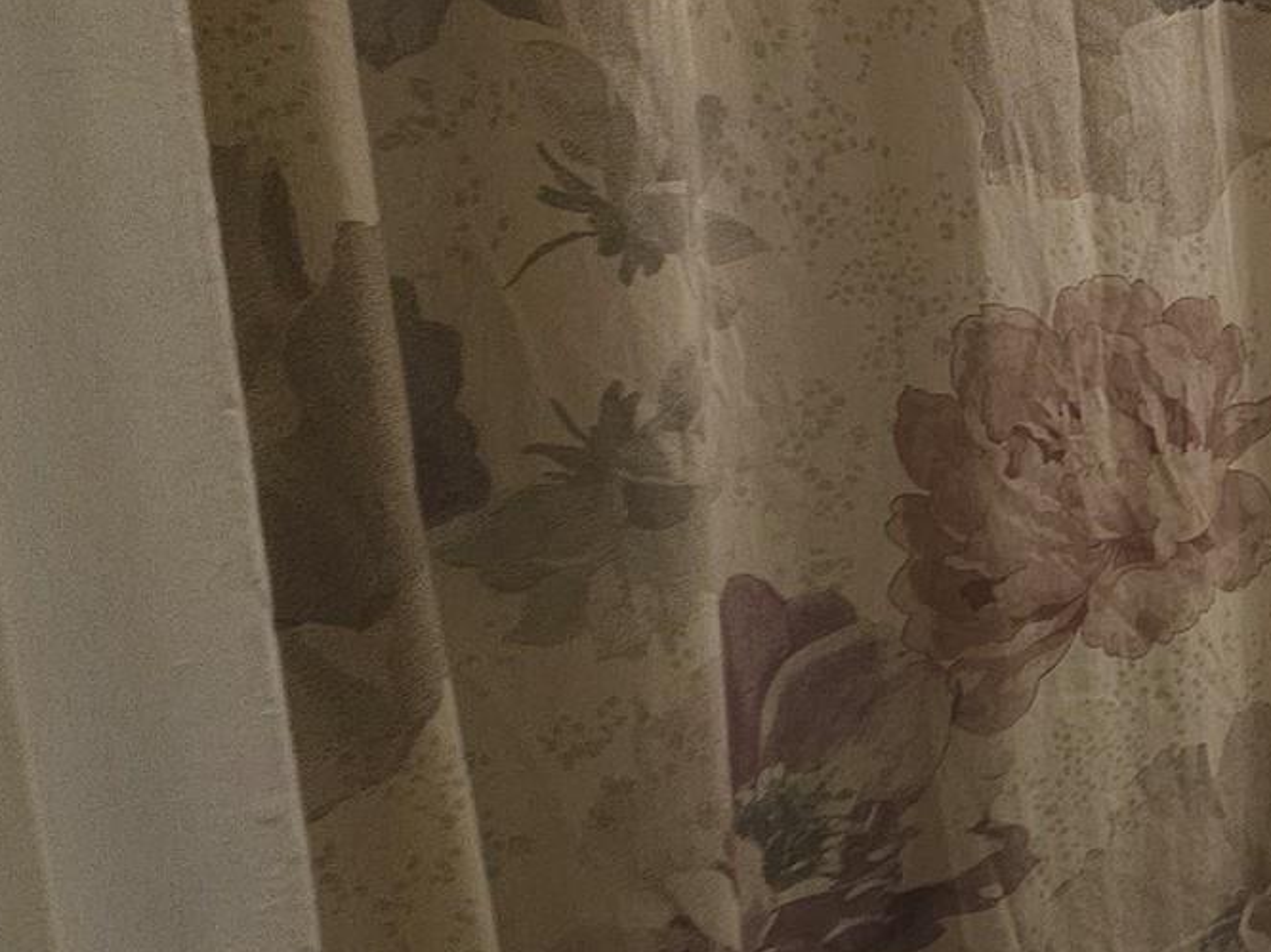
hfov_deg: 30.6
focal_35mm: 40
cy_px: 544
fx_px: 1468
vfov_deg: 35.9
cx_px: 1819
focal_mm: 2.2
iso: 100
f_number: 2.2
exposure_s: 1/30
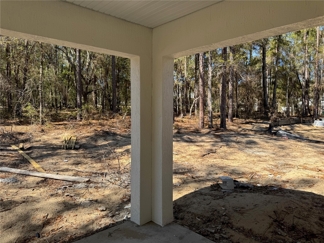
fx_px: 225
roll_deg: -1.1
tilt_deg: -3.2
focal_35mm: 24
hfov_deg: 71.6
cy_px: 122
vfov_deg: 56.8
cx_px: 162
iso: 80
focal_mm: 6.76
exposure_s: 1/1637
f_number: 1.78
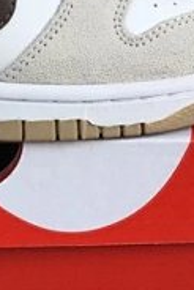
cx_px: -41
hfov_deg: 12.0
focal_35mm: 112
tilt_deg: -20.6
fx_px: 904
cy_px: 91
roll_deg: +0.7
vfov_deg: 18.2
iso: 25
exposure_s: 1/679
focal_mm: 3.3
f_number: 2.4
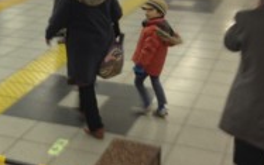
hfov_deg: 24.3
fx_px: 605
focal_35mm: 84
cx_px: 58
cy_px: 6
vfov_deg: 15.3
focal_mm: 4.13
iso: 80
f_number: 2.4
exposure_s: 1/20
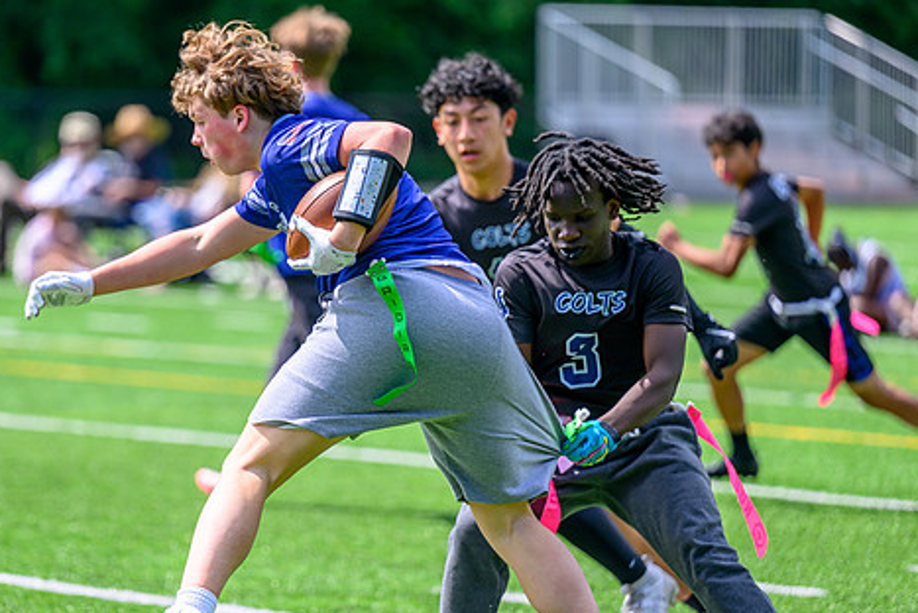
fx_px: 6021
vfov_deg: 5.8
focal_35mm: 236
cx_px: 350
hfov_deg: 8.7
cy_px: 341
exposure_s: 1/2000
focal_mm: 175
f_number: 2.8
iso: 125
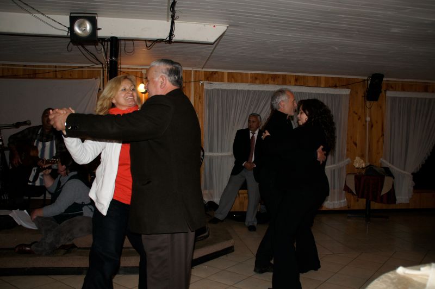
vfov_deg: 43.5
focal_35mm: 30
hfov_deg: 62.0
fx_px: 362
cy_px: 144
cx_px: 218
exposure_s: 1/60
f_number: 3.5
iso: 320
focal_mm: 20
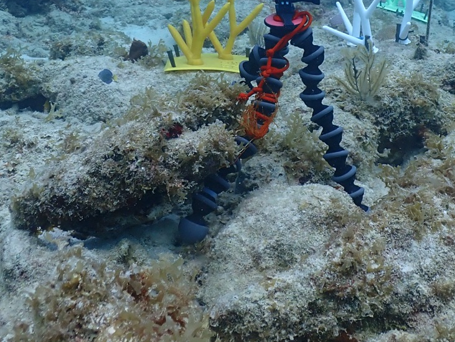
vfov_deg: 20.3
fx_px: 921
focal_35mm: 70
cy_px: -14
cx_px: 308
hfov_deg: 27.6
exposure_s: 1/250
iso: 100
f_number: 3.2
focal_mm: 5.79
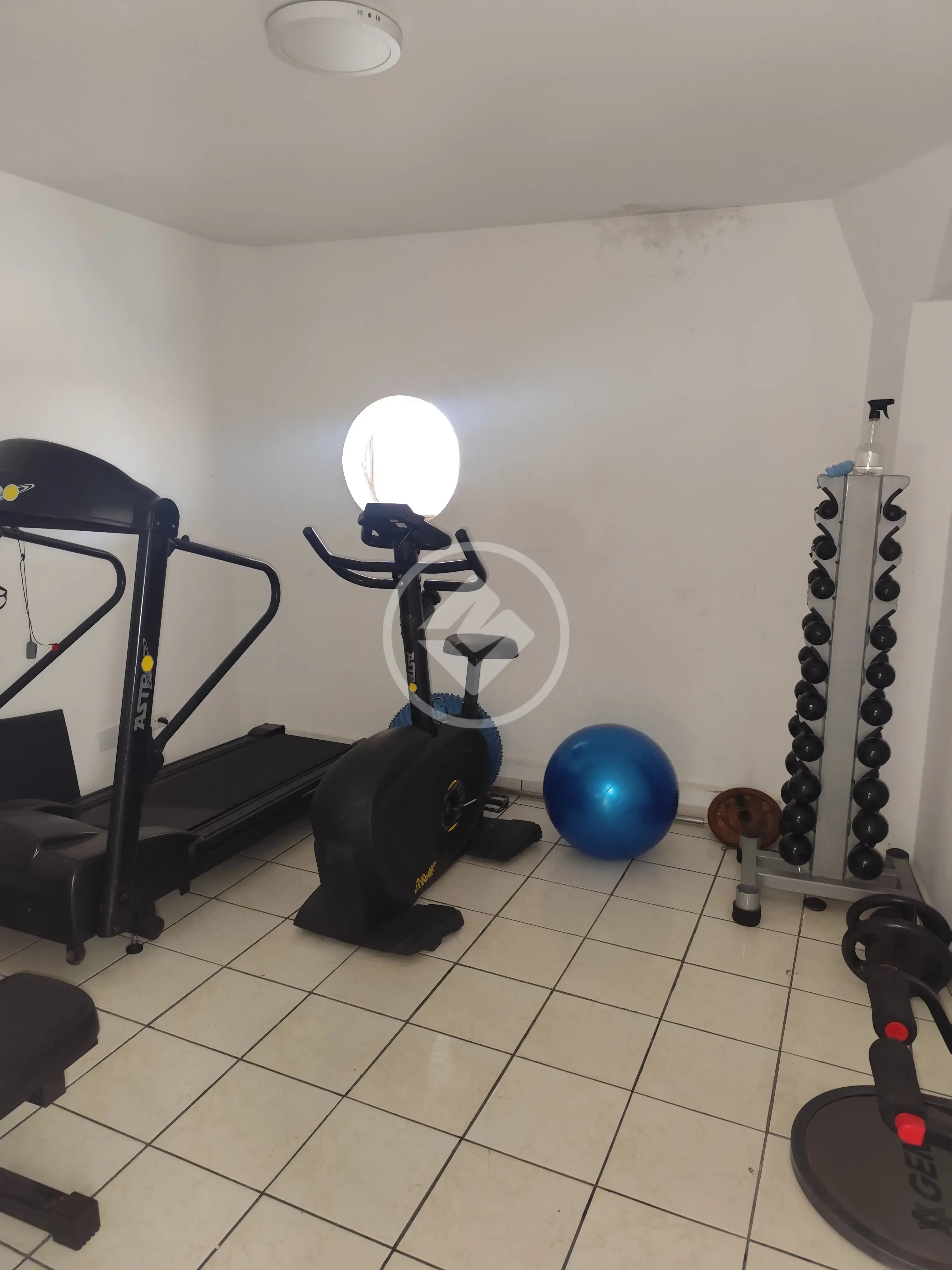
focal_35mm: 23
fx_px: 843
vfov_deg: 73.9
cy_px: 635
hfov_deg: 58.9
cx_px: 476
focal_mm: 6.19
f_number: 1.65
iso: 1600
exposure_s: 1/24
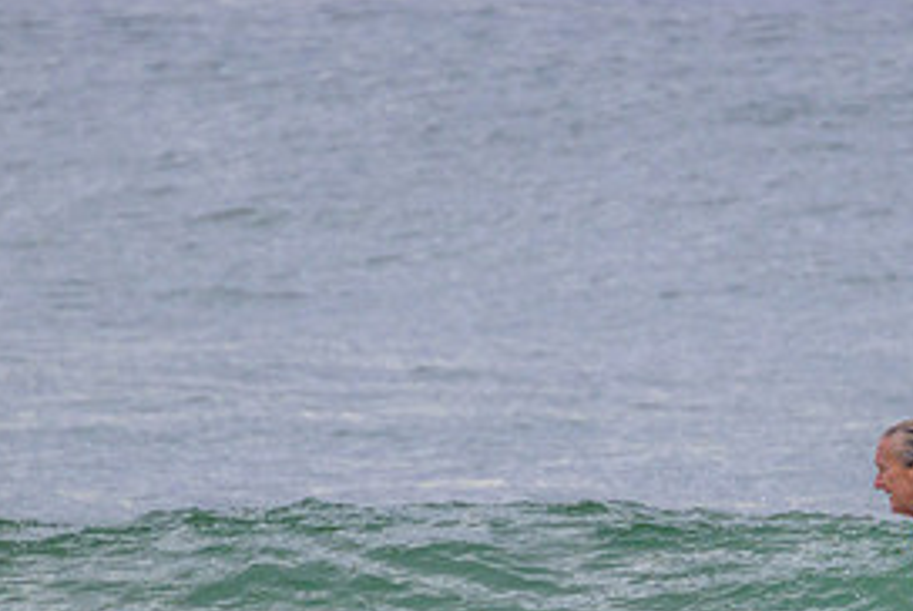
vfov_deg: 0.8
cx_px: 822
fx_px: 43261
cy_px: 636
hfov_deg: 1.2
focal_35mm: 1704
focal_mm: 800
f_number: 11
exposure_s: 1/2000
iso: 1250
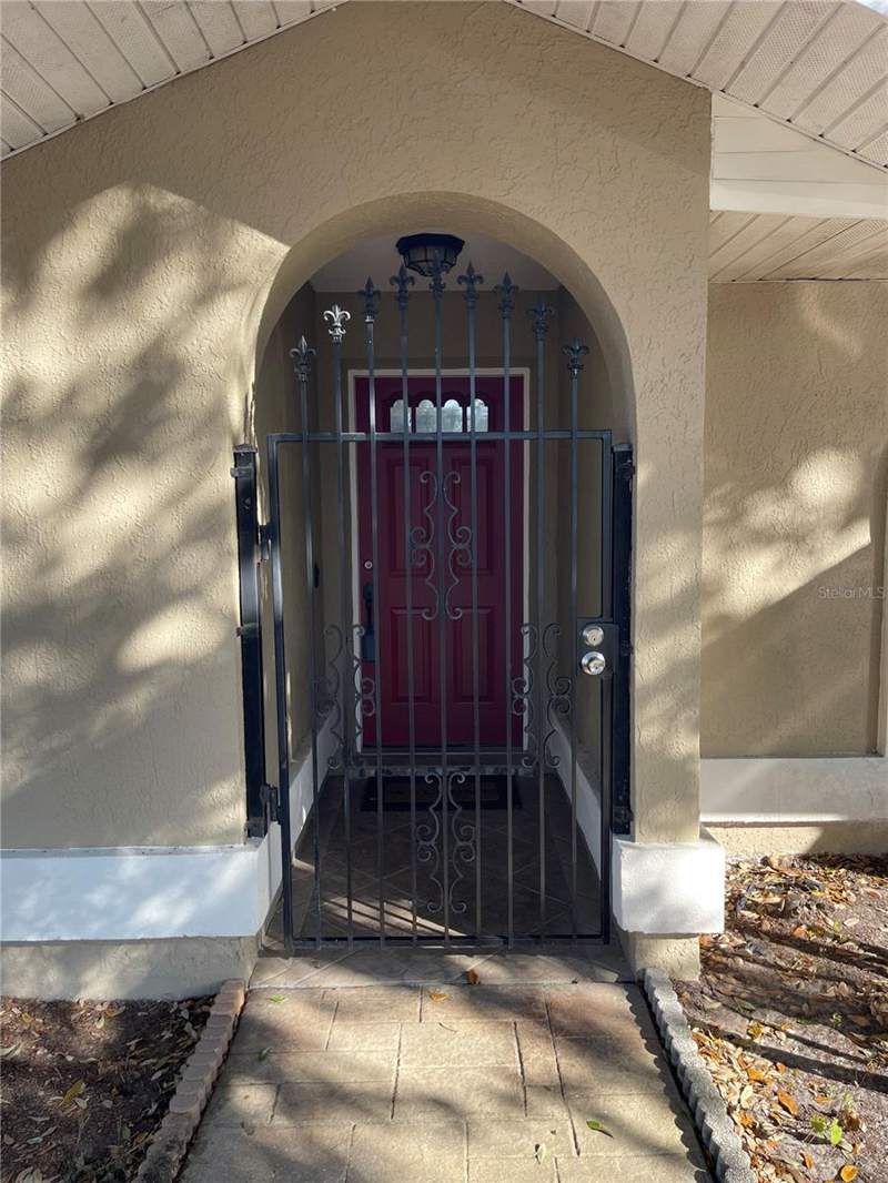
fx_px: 855
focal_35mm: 25
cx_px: 444
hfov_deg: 54.9
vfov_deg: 69.4
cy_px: 592
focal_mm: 5.1
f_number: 1.6
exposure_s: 1/474
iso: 32
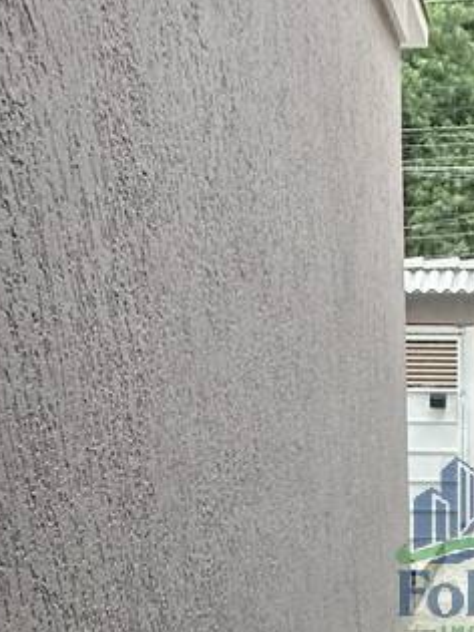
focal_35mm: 48
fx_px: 877
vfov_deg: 37.1
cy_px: 568
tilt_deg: -14.6
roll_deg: +2.6
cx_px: 494
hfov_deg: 28.1
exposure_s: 1/92
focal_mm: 2.22
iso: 320
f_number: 2.2
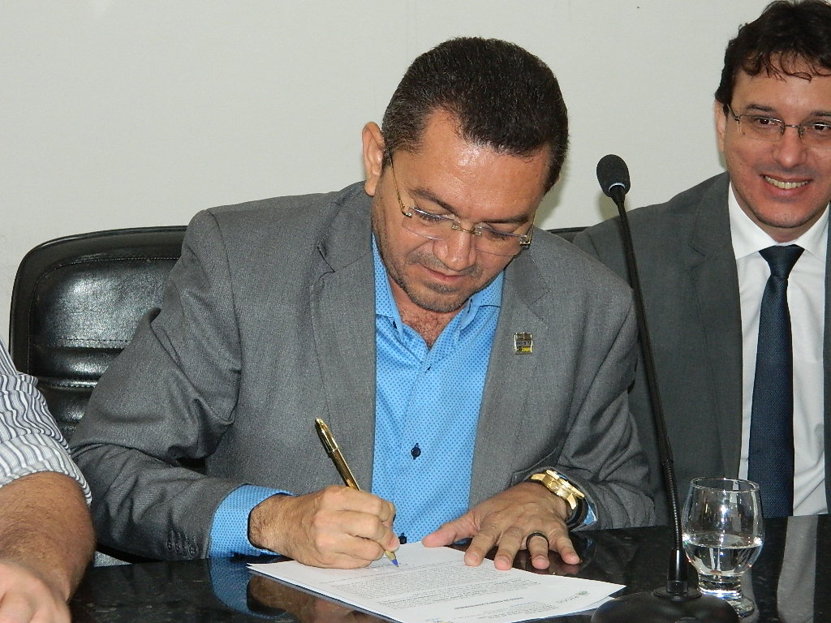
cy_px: 312
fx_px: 2473
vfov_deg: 14.4
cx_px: 416
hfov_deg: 19.1
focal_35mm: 103
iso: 400
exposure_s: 1/60
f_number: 4.5
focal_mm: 18.6
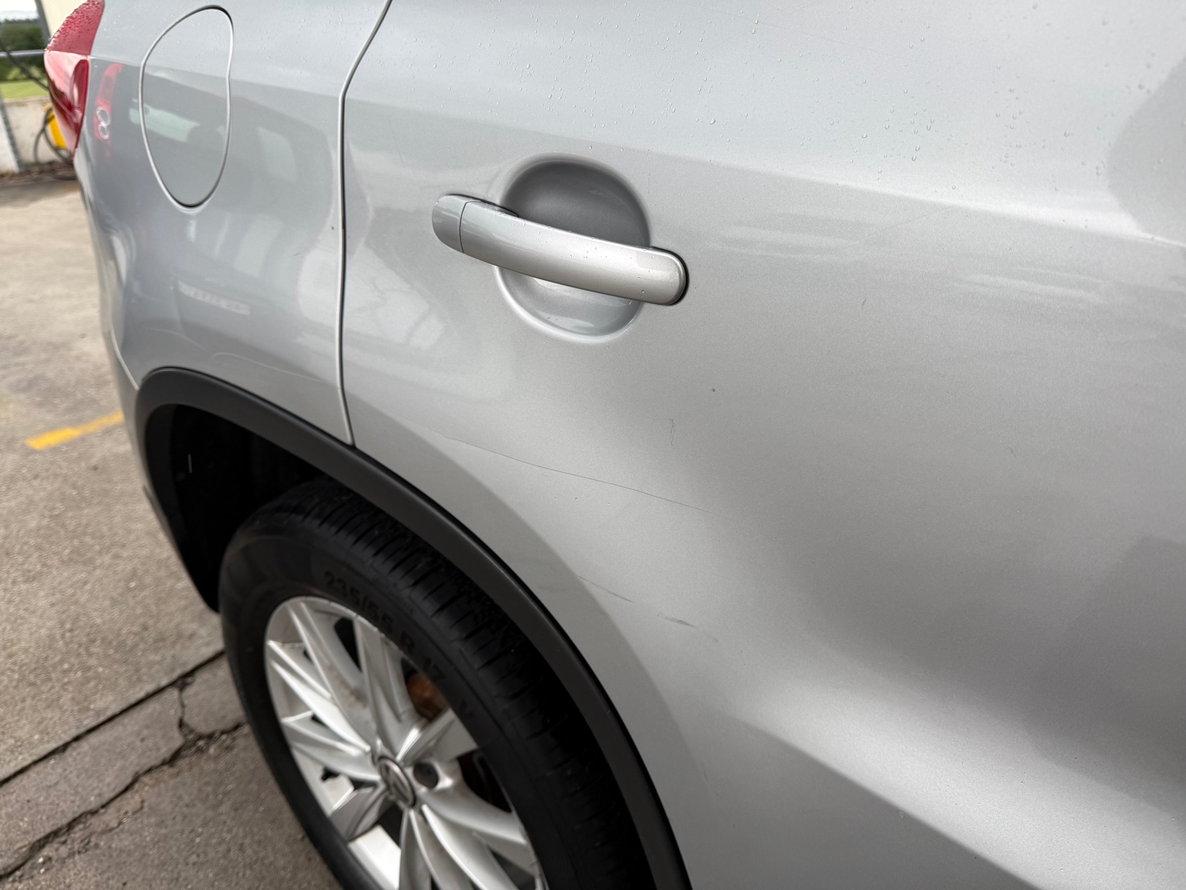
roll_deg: +2.0
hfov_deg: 71.6
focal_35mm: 24
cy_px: 445
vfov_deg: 56.8
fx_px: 822
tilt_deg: -27.8
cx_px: 593
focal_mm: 6.76
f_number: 1.78
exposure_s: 1/461
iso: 80
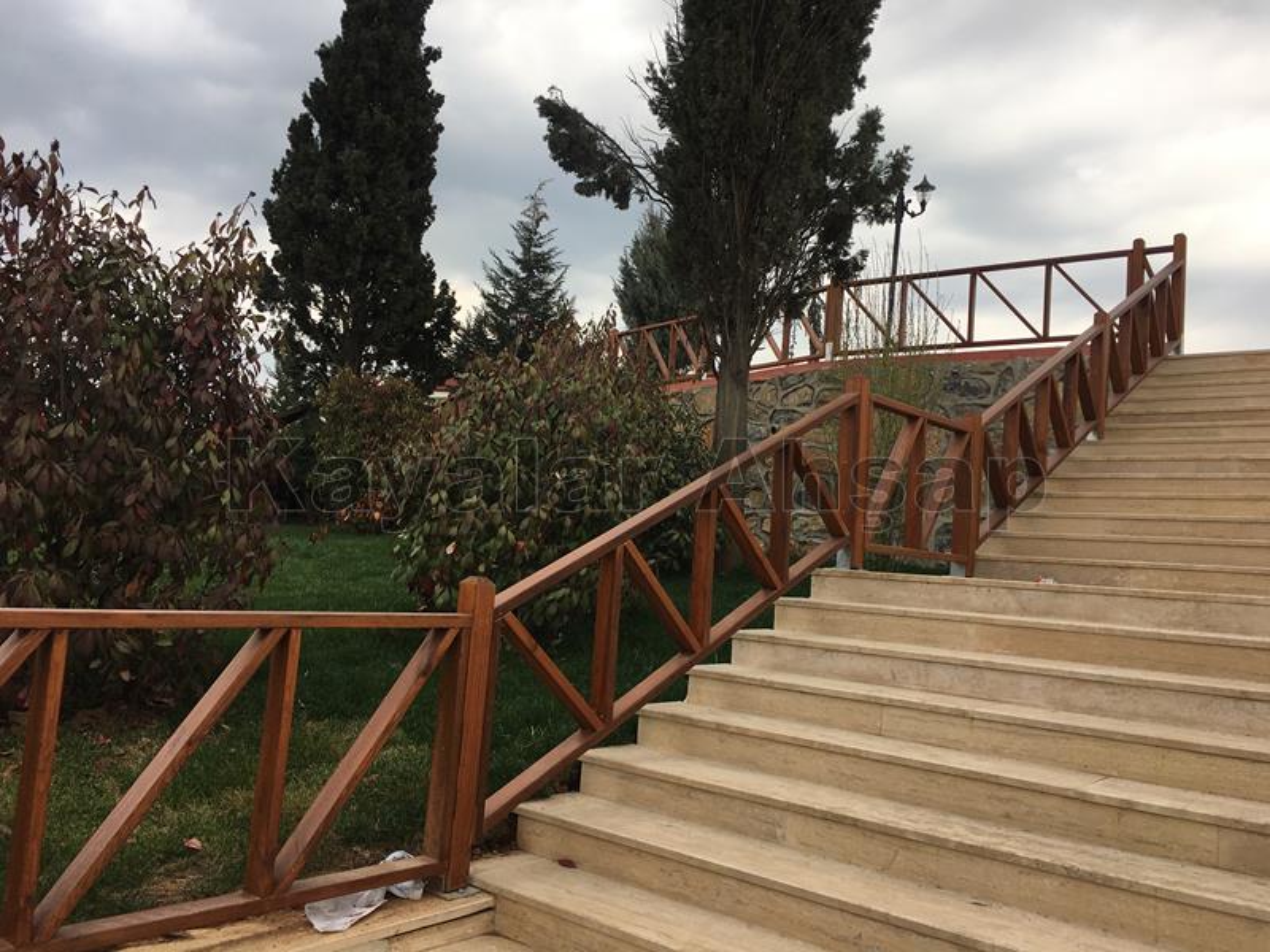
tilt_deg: +4.7
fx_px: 1064
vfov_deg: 48.2
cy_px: 476
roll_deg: -5.0
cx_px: 635
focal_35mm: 29
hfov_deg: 61.7
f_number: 2.2
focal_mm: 4.15
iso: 25
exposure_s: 1/386
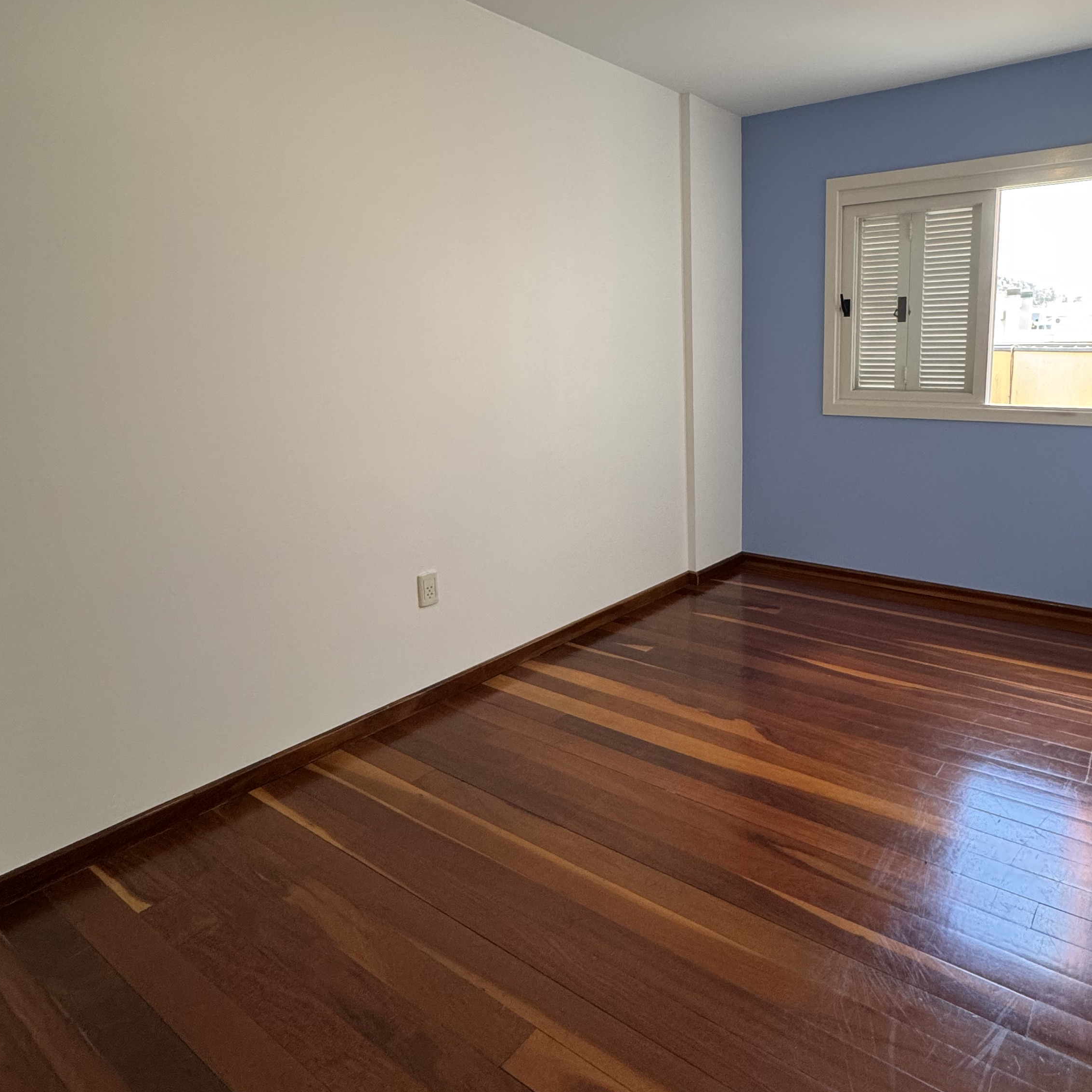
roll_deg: +1.0
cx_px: 698
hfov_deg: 68.3
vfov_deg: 69.4
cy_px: 486
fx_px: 785
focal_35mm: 22
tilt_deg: -10.0
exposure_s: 1/120
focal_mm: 2.22
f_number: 2.2
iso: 200
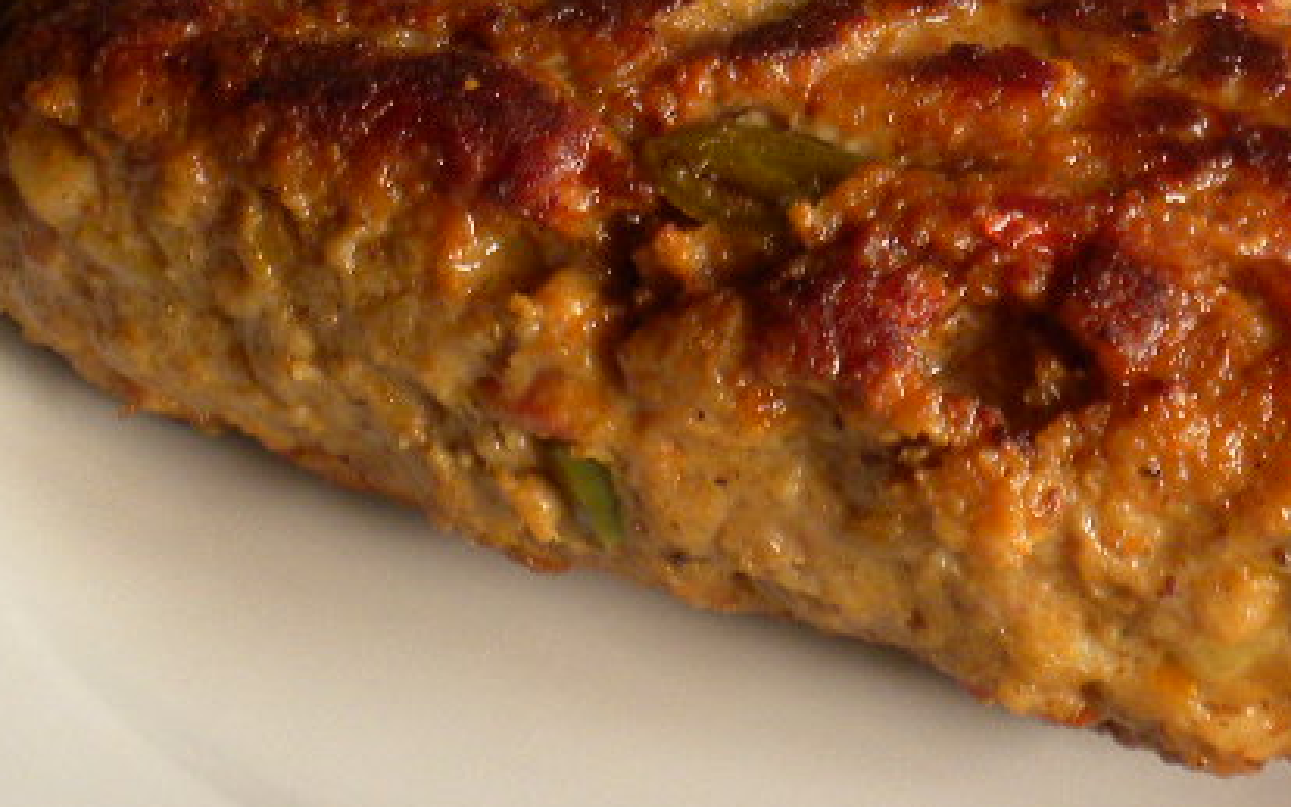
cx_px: 786
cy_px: -93
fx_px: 3414
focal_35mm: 97
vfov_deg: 13.2
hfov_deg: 21.4
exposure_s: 1/53.8
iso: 127
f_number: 3.5
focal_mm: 6.6
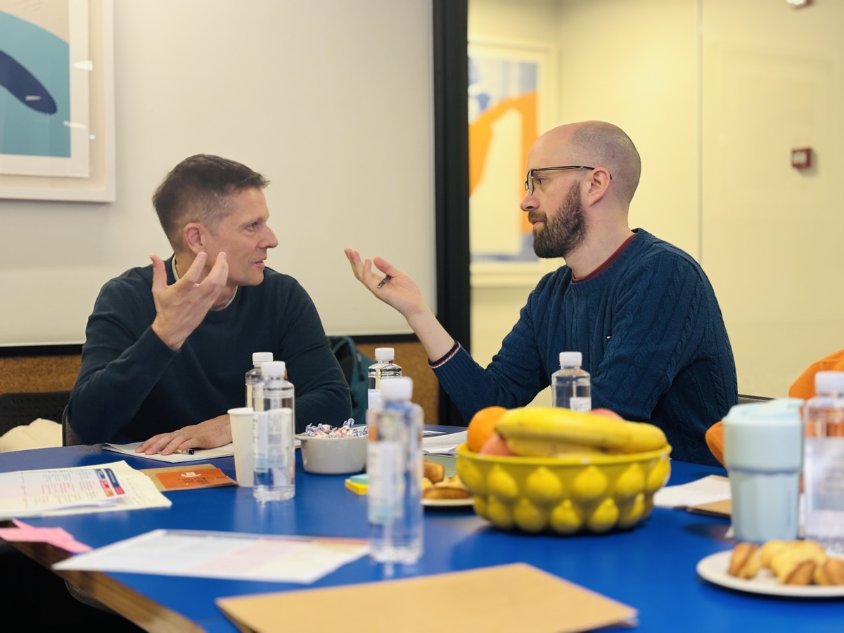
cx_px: 422
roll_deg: +0.2
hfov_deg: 36.8
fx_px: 1268
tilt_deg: -1.8
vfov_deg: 28.0
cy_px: 316
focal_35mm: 52
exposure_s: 1/33
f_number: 1.6
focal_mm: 5.96
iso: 125
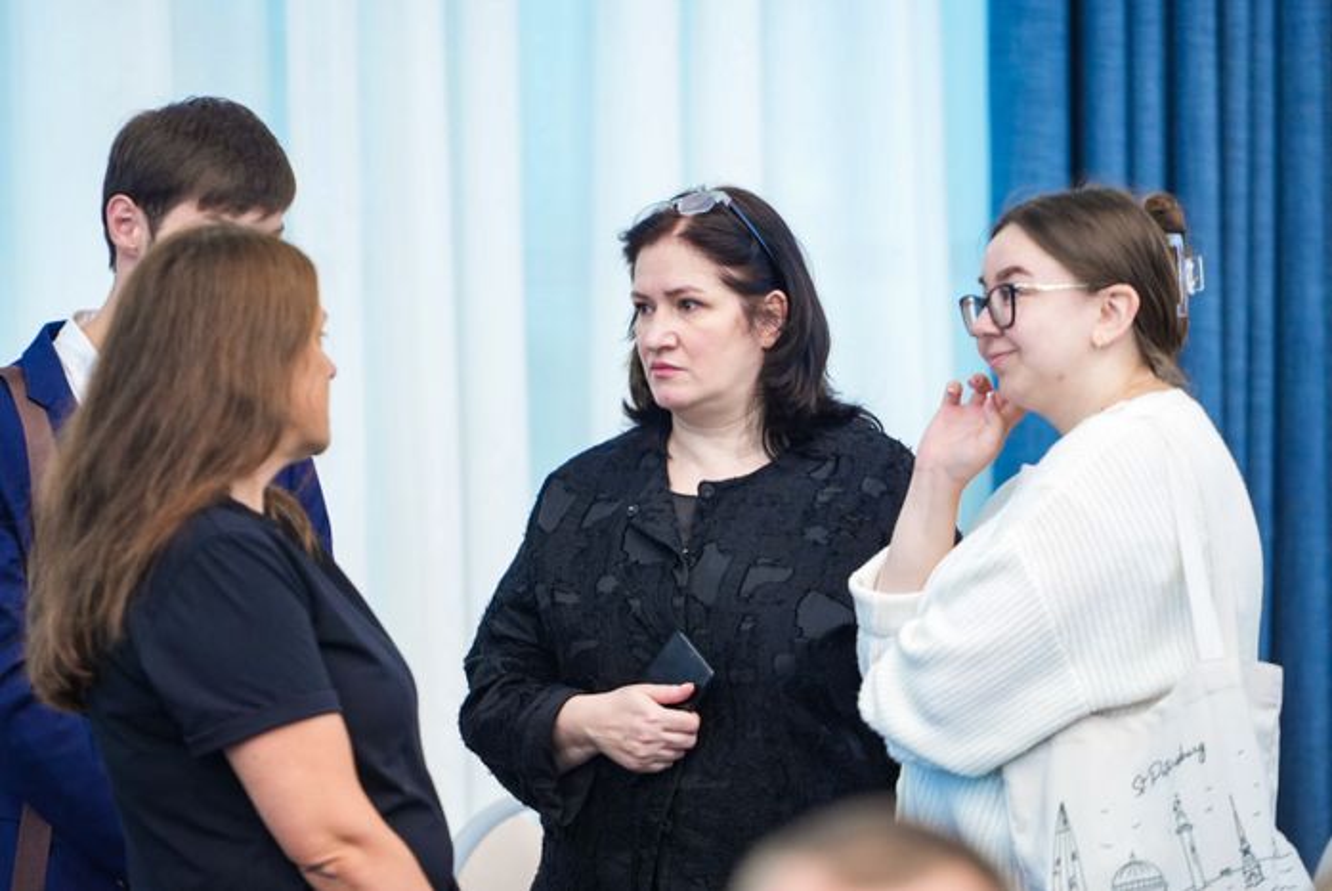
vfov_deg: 6.9
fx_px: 7406
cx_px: 666
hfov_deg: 10.3
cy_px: 446
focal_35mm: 200
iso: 1600
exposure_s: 1/200
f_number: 2.8
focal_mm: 200
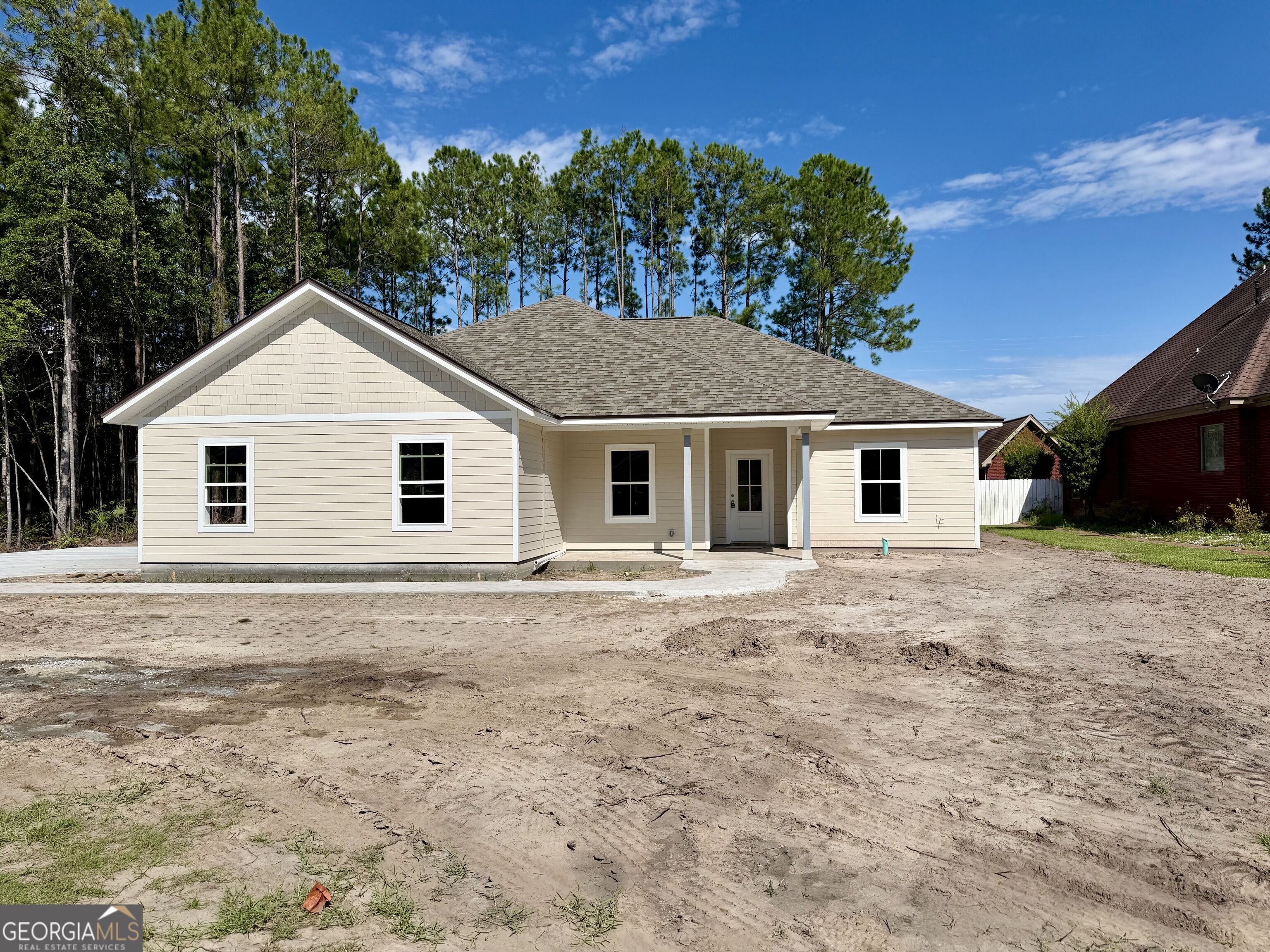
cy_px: 476
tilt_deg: +1.7
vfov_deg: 56.8
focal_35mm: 24
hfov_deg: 71.6
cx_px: 635
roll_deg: +0.7
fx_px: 881
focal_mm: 6.76
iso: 80
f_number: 1.78
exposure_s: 1/10309
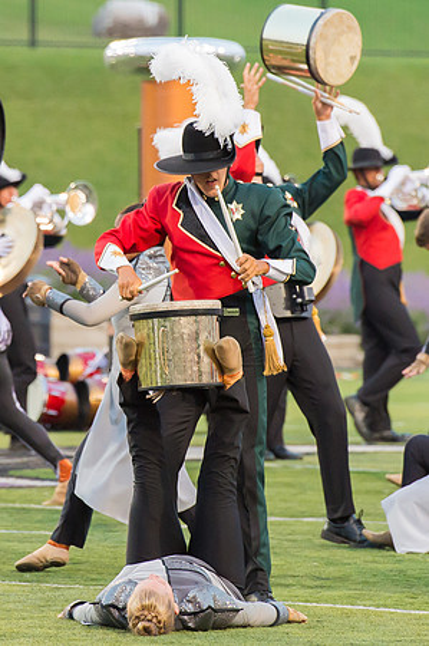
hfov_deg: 3.5
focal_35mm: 396
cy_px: 239
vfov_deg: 5.2
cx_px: 81
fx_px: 7088
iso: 3200
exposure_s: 1/640
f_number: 5
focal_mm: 200
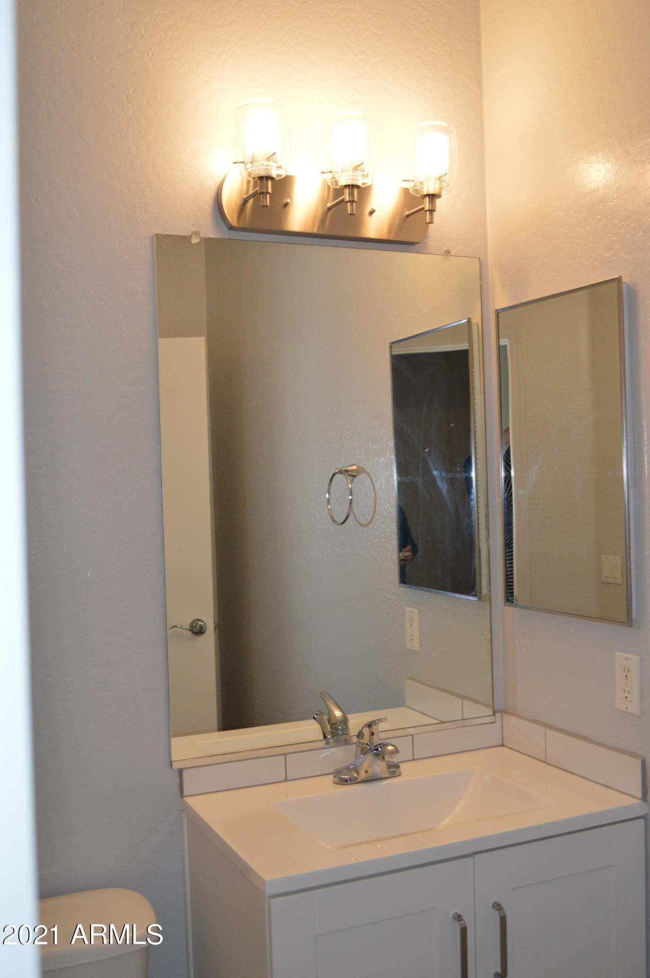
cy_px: 489
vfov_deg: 53.2
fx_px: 977
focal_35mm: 36
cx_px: 325
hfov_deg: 36.8
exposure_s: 1/60
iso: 450
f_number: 4
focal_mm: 24
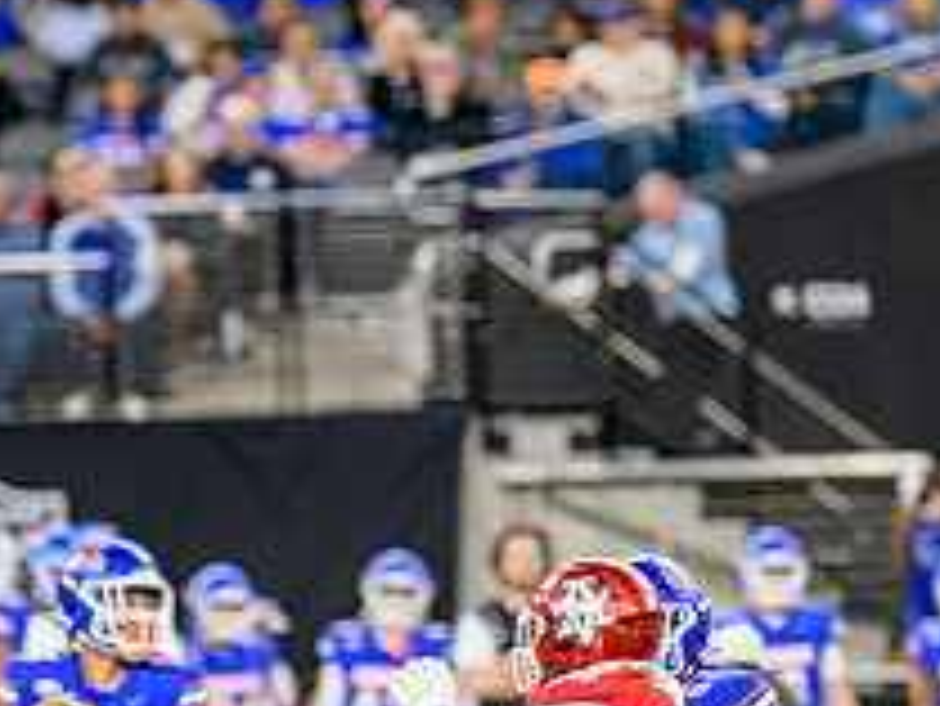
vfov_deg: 2.9
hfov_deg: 3.8
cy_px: 803
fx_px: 14156
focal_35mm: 521
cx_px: 540
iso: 1000
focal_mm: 195
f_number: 2.8
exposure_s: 1/400
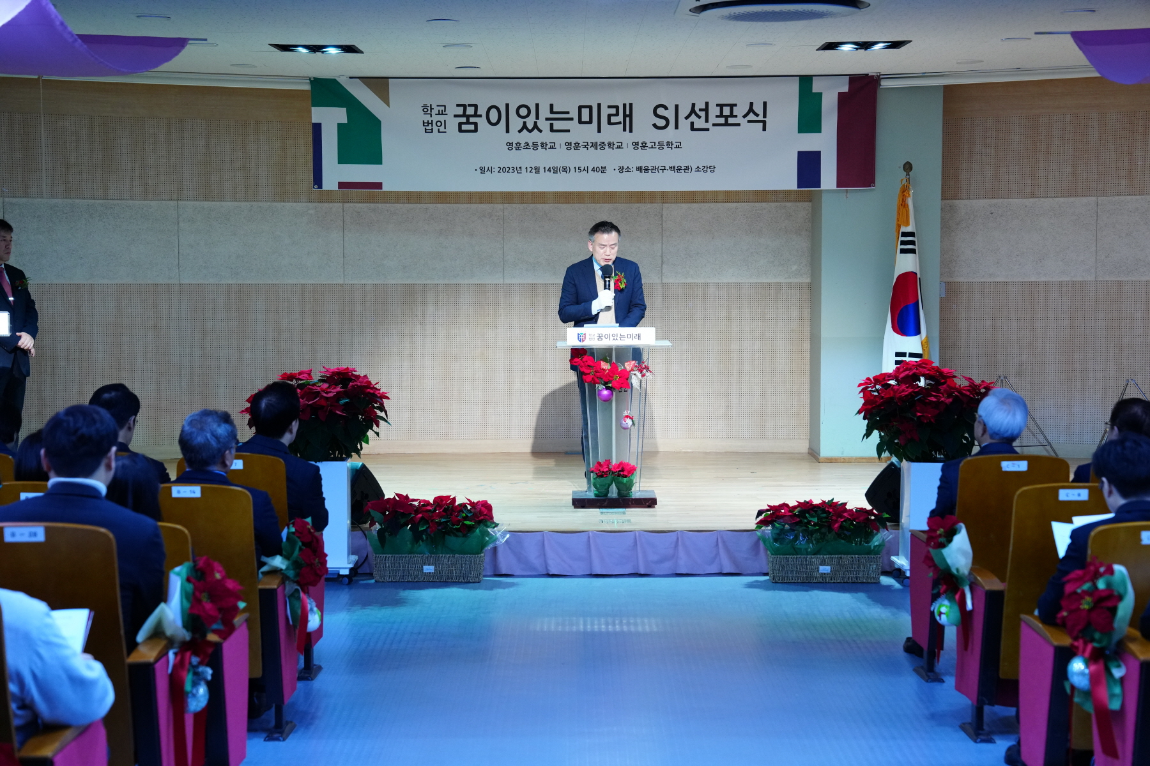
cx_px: 575
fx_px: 2236
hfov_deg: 28.8
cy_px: 383
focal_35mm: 70
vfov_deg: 19.5
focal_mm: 70
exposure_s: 1/160
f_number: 4
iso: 2500
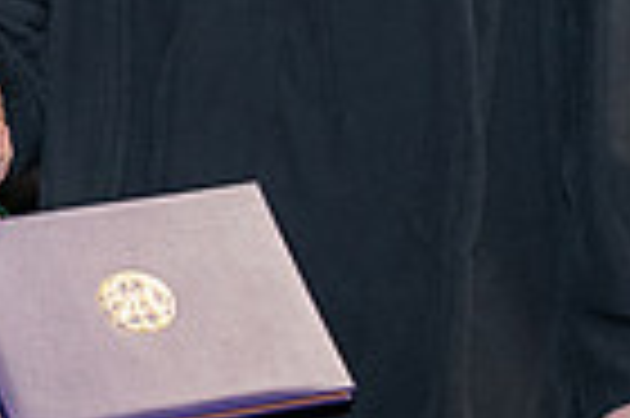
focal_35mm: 290
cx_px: -184
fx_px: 5069
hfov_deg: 7.0
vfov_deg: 4.7
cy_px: -182
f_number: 5
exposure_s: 1/200
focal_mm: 70
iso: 2500
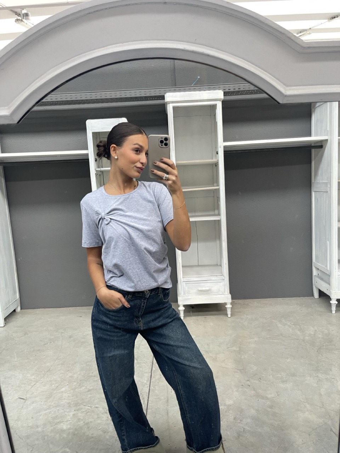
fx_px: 327
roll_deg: +3.5
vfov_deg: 69.4
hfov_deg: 54.9
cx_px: 170
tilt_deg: -20.1
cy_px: 226
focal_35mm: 25
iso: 125
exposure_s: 1/96
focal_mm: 5.1
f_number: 1.6
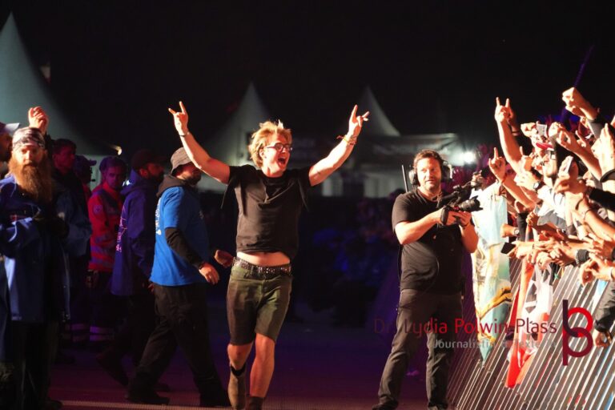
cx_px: 308
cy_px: 205
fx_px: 5945
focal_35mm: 348
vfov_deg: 4.0
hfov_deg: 5.9
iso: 6400
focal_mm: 232
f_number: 6.3
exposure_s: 1/200
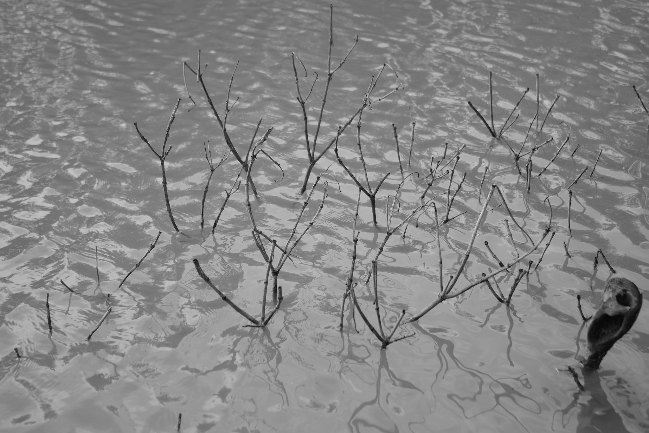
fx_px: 1298
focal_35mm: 72
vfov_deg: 18.9
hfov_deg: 28.1
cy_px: 216
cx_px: 324
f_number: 5.6
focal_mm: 47.5
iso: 100
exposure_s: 1/200
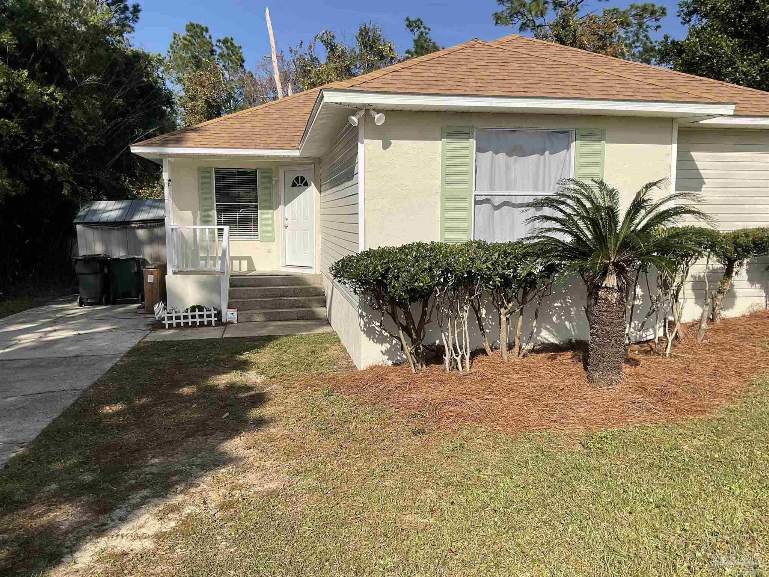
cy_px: 288
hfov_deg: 61.7
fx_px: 644
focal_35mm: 29
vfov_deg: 48.2
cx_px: 384
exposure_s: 1/2427
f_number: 1.8
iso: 16
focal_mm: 3
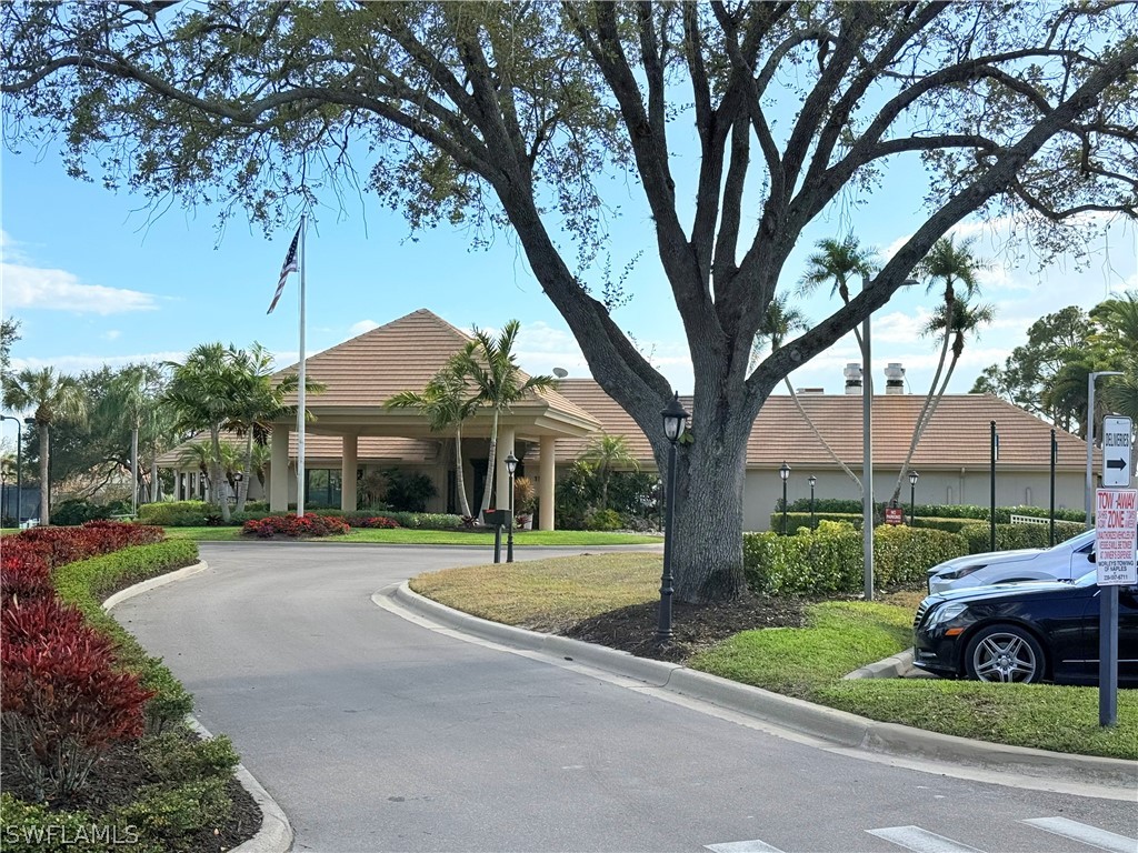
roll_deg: -0.2
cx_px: 569
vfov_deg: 30.3
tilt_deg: +2.7
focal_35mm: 48
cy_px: 426
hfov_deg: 39.7
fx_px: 1578
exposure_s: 1/6024
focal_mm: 6.76
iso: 64
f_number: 1.78
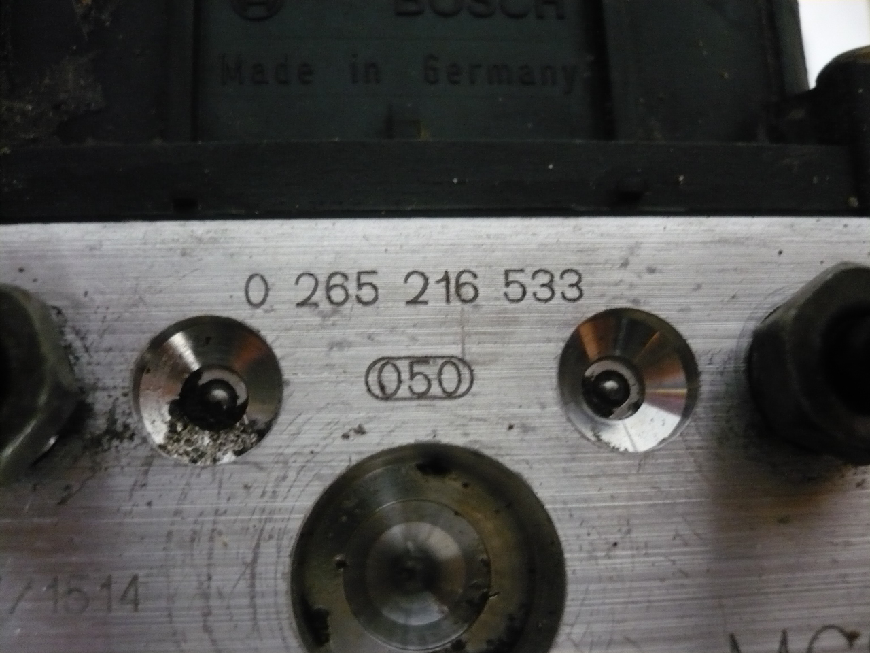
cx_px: 435
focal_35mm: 35
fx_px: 880
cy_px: 326
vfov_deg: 40.7
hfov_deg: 52.6
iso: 400
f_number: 2.8
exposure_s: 1/8
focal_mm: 5.8
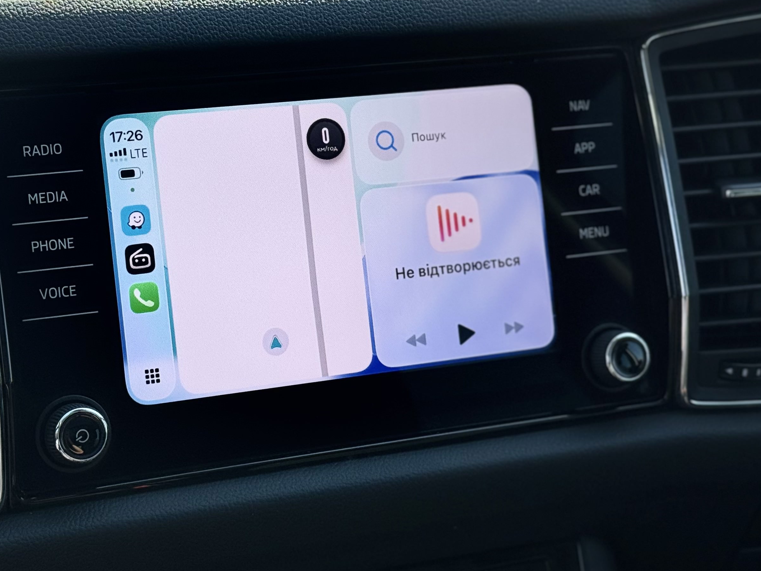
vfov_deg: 18.2
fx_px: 1781
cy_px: 207
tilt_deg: -21.1
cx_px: 330
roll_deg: -1.9
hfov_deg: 24.1
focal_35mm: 81
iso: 64
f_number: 1.78
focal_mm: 6.76
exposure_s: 1/1560
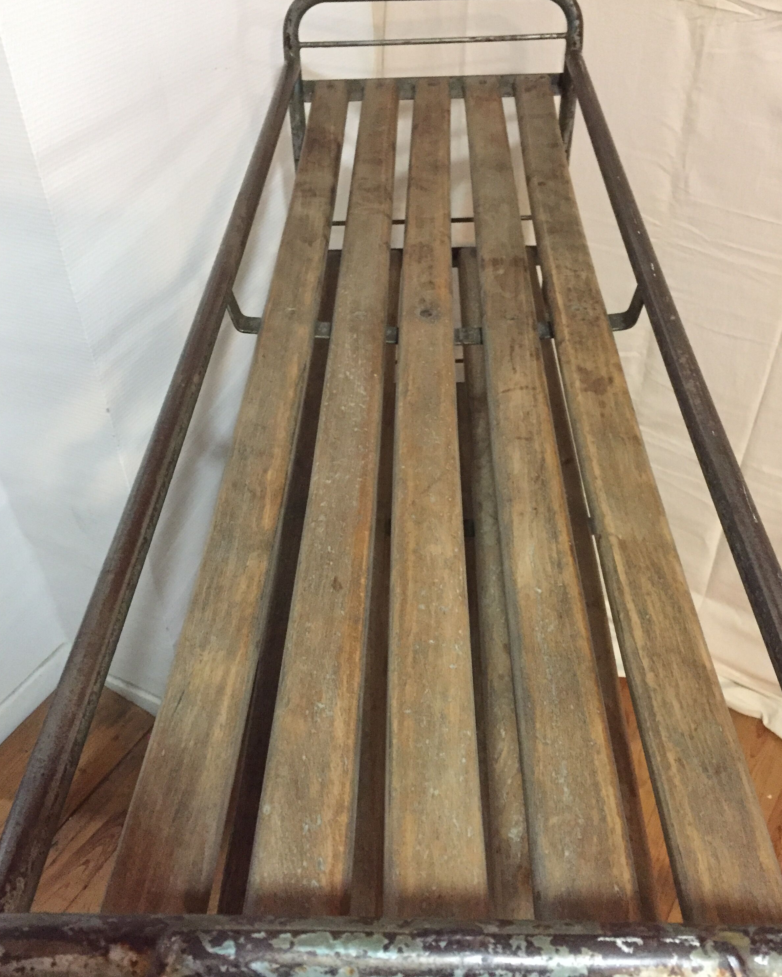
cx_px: 386
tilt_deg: -40.0
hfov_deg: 47.1
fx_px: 897
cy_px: 476
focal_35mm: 31
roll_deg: +2.6
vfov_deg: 57.2
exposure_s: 1/17
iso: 400
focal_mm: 4.15
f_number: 2.2
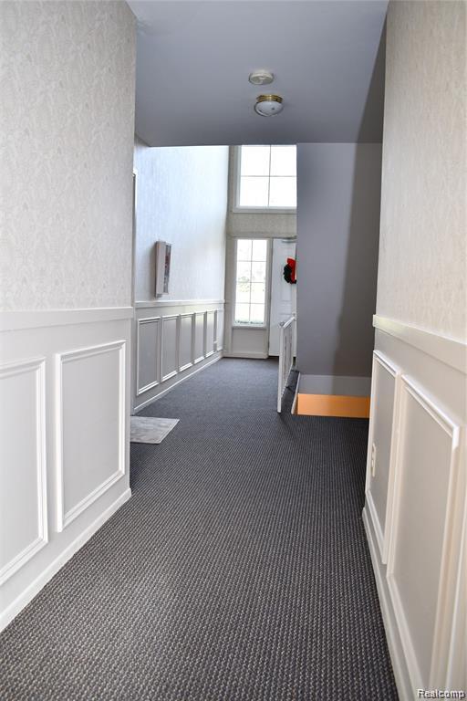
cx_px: 234
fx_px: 525
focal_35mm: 27
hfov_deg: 47.9
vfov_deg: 67.4
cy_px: 350
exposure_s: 1/160
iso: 800
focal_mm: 18
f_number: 3.5
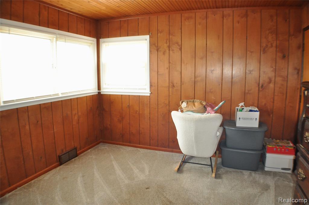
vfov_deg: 43.5
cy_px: 102
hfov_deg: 62.0
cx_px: 154
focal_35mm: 30
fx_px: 257
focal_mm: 20
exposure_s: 1/60
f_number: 3.8
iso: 800
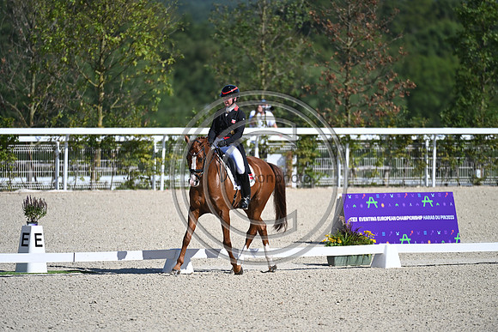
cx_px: 249
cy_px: 166
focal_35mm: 400
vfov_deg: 3.4
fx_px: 5534
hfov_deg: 5.2
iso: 220
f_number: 4.5
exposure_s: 1/1600
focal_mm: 400
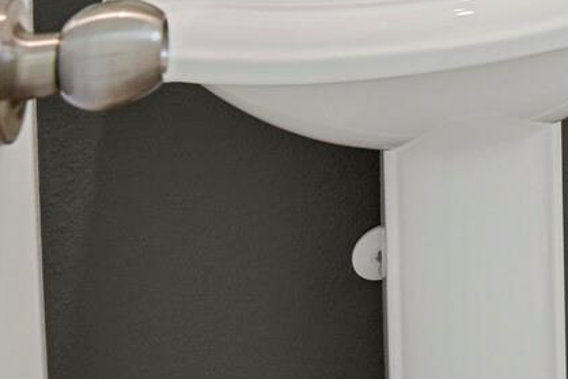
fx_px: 1026
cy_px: -333
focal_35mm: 65
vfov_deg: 16.8
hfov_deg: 20.9
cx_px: 1029
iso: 12800
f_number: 8
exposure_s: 1/15
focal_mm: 17
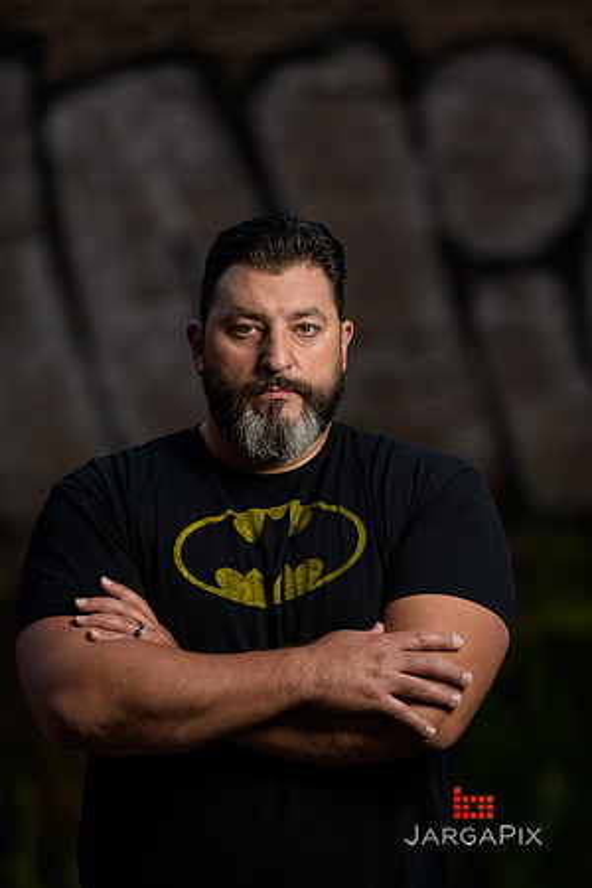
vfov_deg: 15.2
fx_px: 3330
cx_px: 296
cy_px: 444
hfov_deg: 10.2
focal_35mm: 135
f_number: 2
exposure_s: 1/250
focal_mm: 135
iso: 200
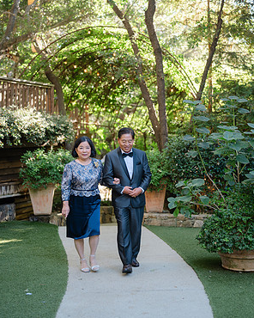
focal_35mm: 57
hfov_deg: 26.7
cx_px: 127
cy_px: 151
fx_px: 536
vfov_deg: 33.0
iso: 100
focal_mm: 50
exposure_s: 1/125
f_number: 1.8
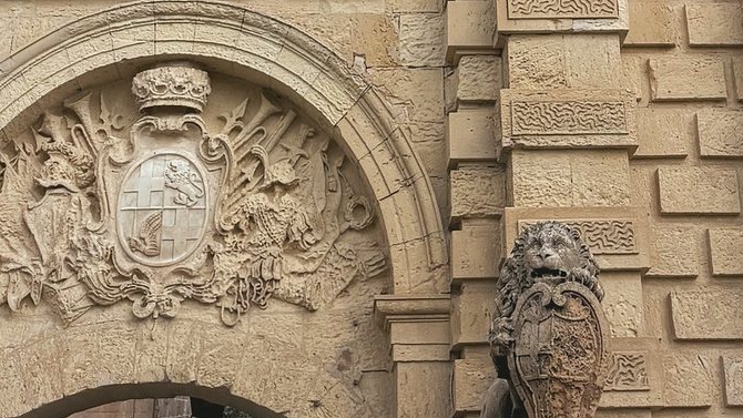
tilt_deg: +34.9
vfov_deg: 12.3
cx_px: 475
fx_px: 1537
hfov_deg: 27.1
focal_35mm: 78
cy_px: -577
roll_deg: +1.8
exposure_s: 1/5714
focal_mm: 6.76
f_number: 1.78
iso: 80
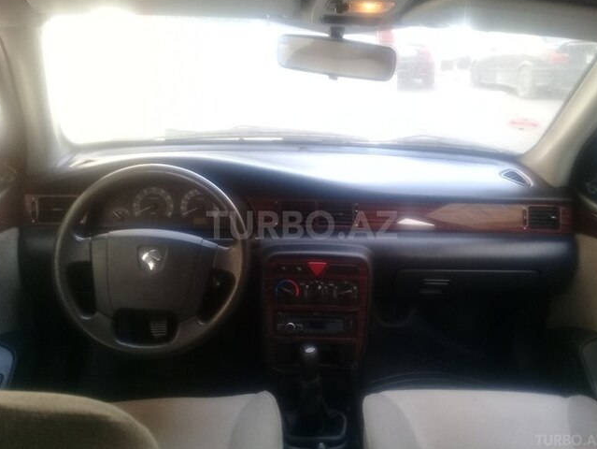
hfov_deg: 56.8
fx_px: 552
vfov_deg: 44.2
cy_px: 225
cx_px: 302
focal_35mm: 32
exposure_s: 1/50
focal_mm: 3.3
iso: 50
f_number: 2.2
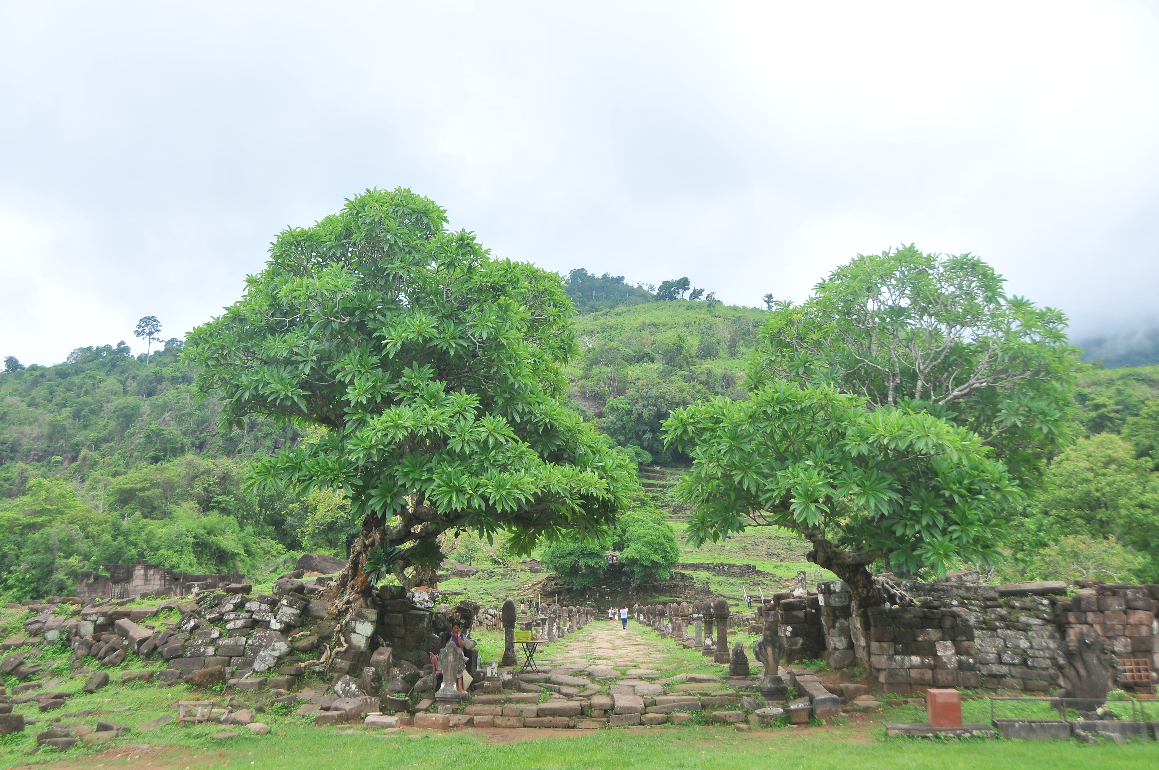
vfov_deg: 43.5
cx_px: 580
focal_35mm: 30
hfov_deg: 62.0
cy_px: 385
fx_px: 965
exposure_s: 1/640
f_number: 4
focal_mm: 20
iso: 250
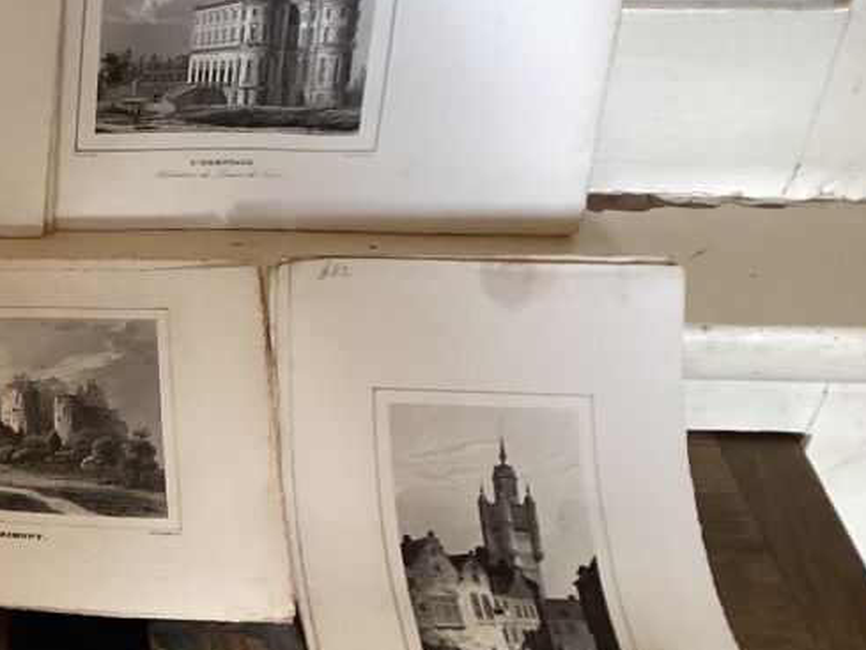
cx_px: -172
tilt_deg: -39.0
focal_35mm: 76
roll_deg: -2.3
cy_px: 383
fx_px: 1902
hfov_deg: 23.5
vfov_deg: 19.4
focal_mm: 3.3
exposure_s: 1/50
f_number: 2.4
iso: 125
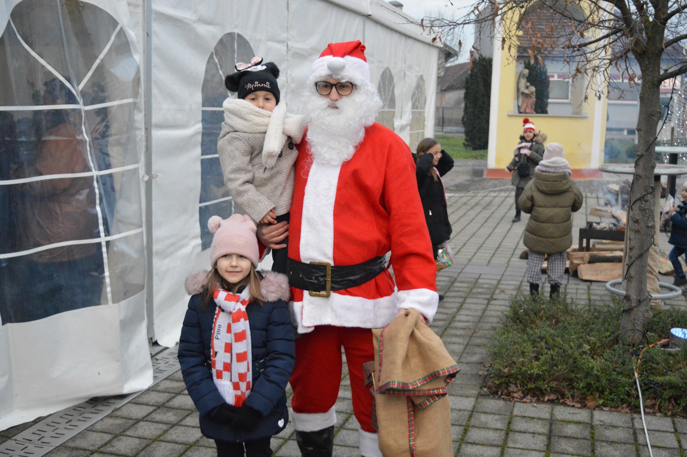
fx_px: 801
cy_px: 228
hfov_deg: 46.4
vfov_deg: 31.8
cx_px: 344
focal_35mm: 42
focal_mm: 28
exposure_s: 1/500
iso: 3200
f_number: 4.2
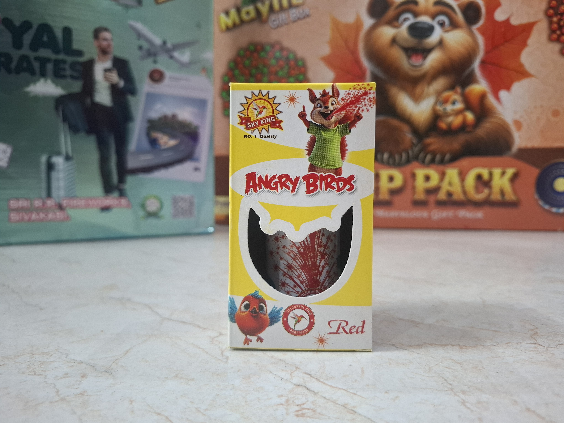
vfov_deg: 58.9
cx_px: 282
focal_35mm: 23
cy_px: 212
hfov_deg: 73.9
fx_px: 375
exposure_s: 1/25
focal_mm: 5.54
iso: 400
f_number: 1.8
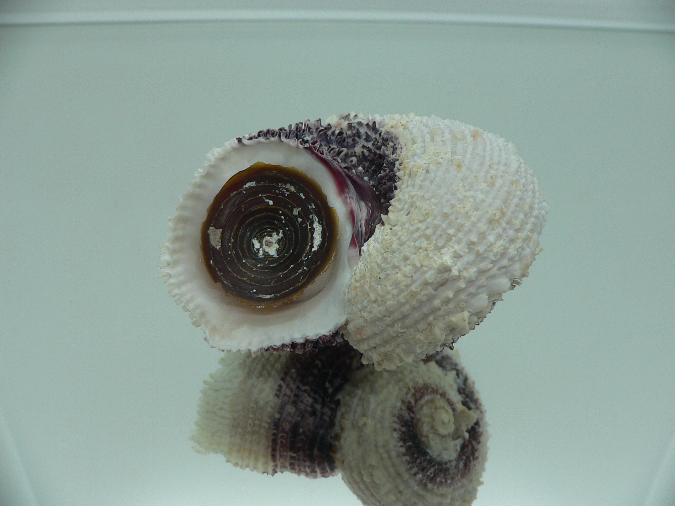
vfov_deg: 40.7
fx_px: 682
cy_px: 253
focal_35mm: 35
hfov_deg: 52.6
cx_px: 338
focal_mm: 4.6
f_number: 2.8
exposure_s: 1/60
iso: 80
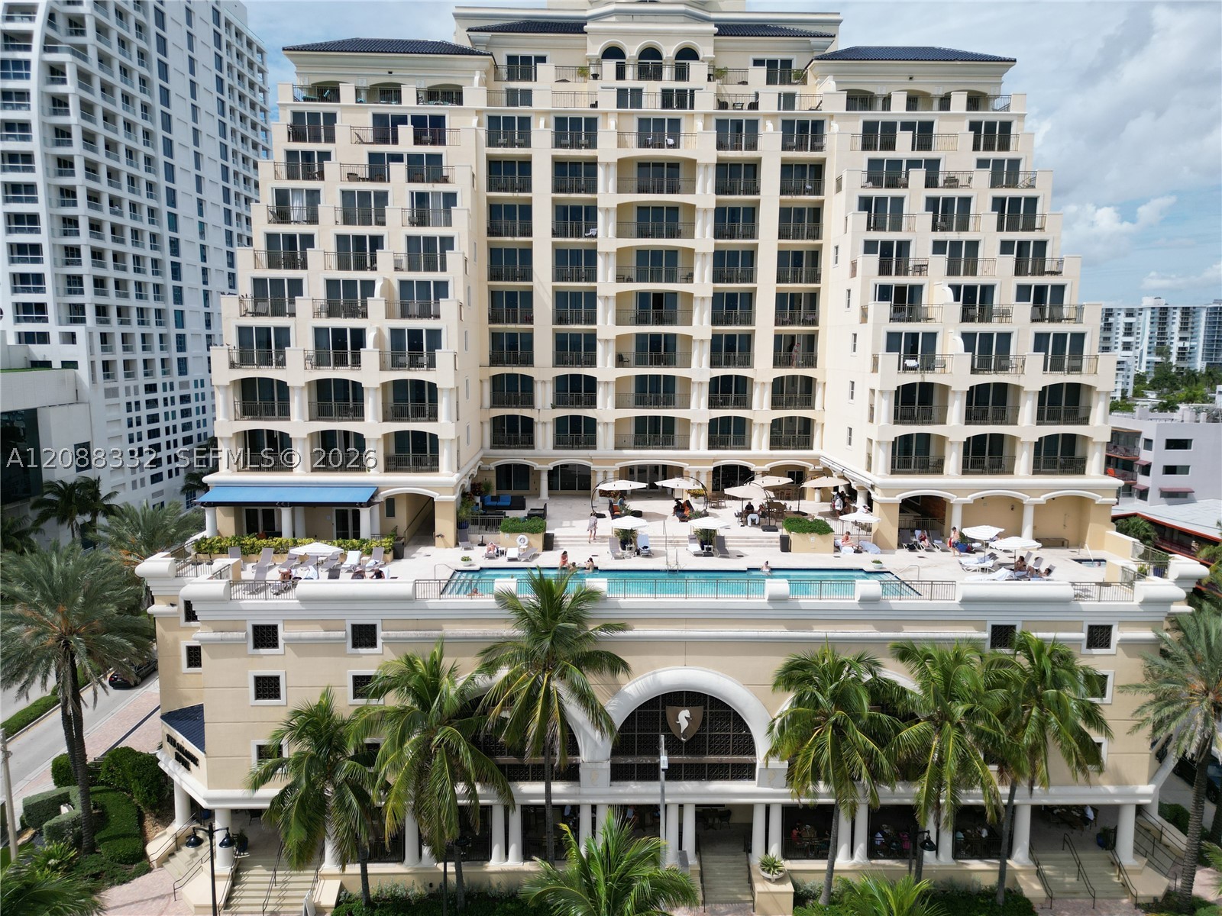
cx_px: 611
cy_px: 458
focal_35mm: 24
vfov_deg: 56.8
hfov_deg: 71.6
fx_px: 847
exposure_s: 1/5000
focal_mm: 6.72
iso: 140
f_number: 1.7
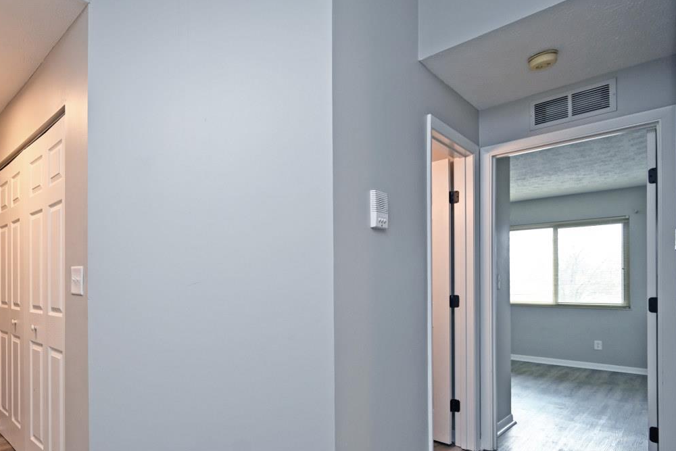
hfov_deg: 76.9
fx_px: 394
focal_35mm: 21
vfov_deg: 58.8
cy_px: 282
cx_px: 195
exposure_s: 1/60
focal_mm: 14
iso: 220
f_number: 4
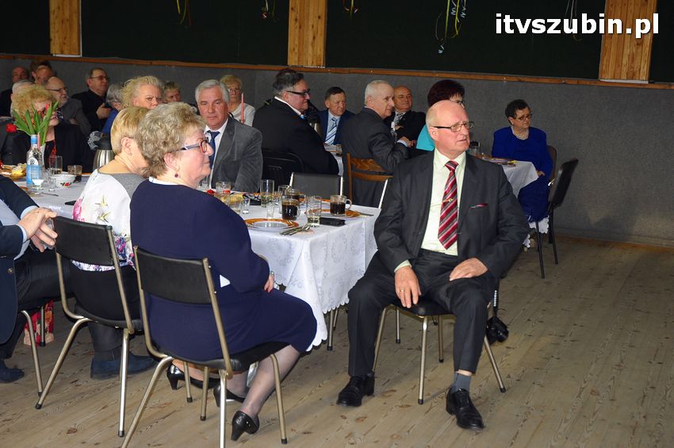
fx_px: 870
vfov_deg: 28.9
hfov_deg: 42.4
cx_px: 337
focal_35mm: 46
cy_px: 224
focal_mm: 31
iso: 500
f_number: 4
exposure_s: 1/60
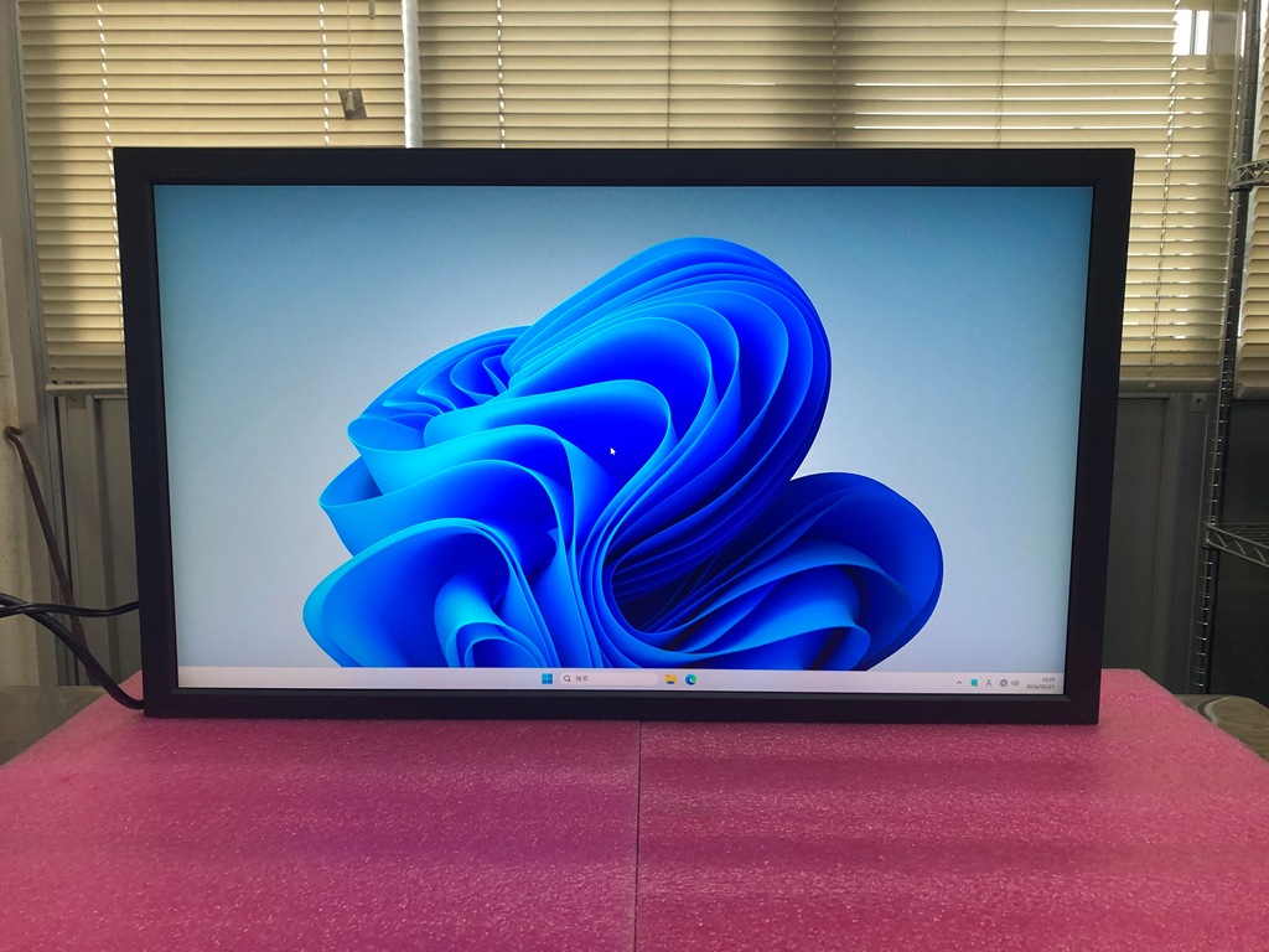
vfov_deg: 49.7
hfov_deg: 63.4
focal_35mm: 28
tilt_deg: -7.9
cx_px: 634
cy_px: 476
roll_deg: +2.0
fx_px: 1026
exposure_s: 1/33
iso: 25
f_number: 1.8
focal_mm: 3.99
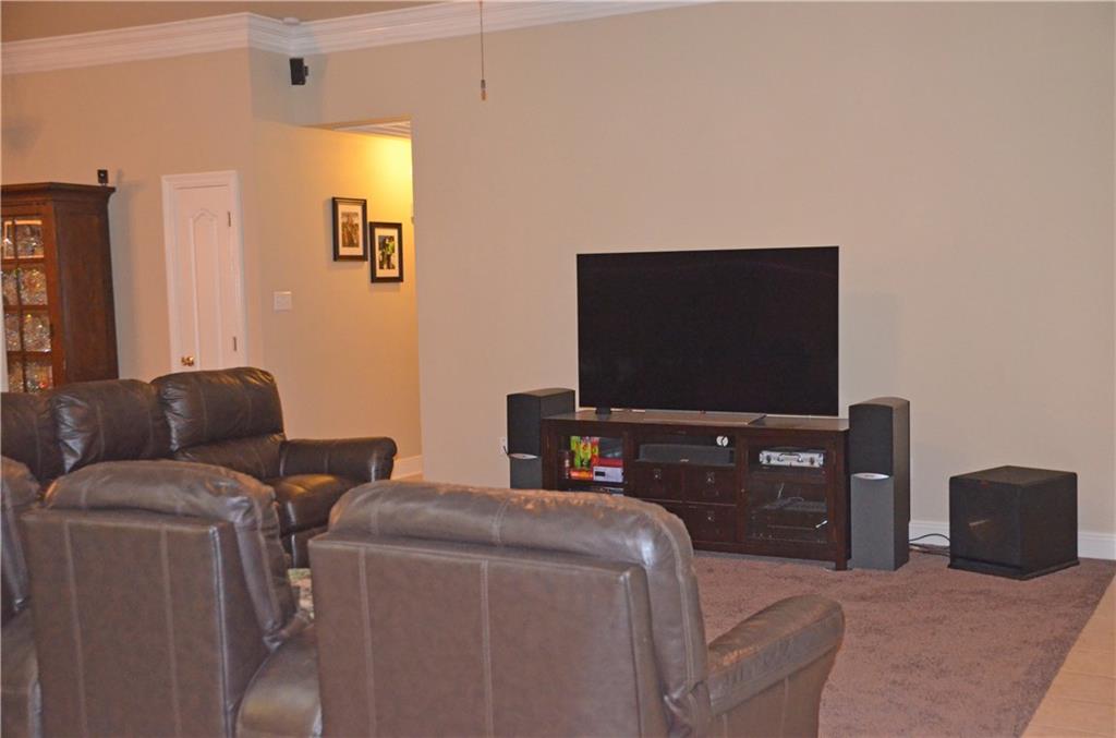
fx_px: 1252
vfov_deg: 32.8
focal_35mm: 40
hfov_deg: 48.0
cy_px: 369
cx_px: 558
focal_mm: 27
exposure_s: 1/60
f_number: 4
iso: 3200
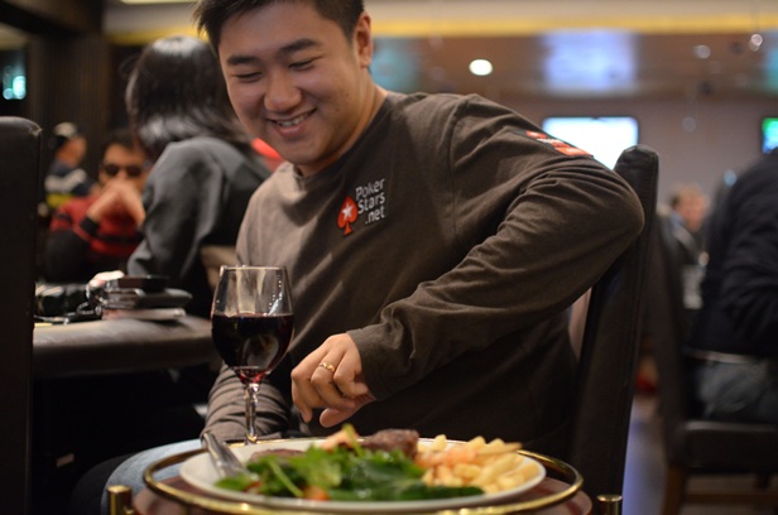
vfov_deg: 25.6
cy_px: 258
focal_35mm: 52
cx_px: 389
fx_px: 1132
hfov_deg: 37.9
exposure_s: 1/80
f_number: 1.8
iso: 1600
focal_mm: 35
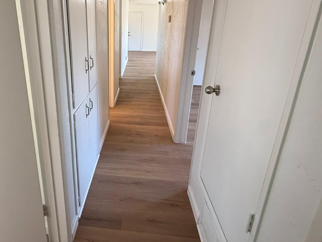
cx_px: 116
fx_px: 205
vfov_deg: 60.0
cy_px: 85
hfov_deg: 74.8
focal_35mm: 22
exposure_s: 1/120
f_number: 2.2
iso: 320
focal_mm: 2.22
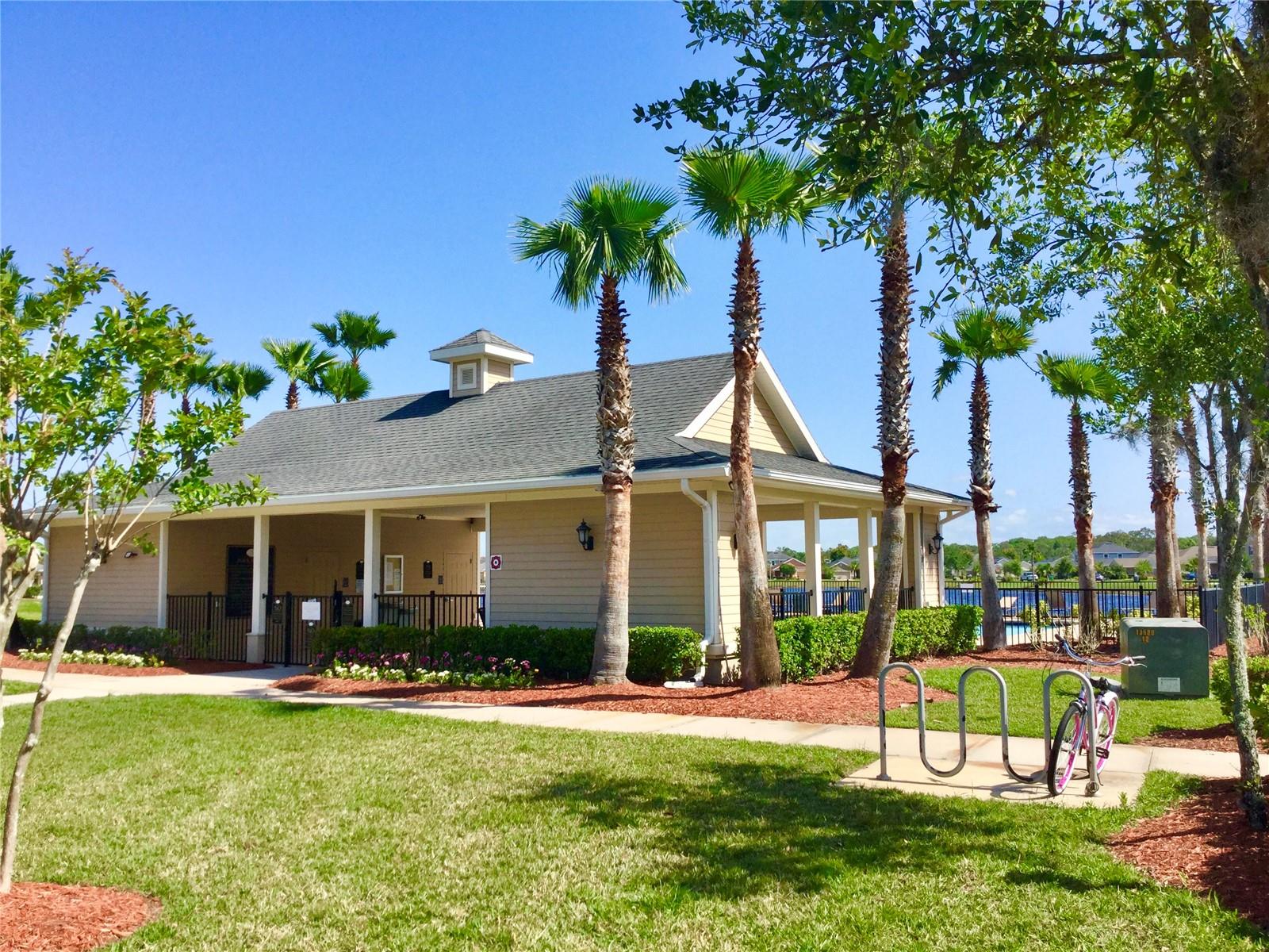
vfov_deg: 45.4
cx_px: 634
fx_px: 1136
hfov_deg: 58.4
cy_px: 476
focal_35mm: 31
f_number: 2.4
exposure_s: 1/1101
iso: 25
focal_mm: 3.3
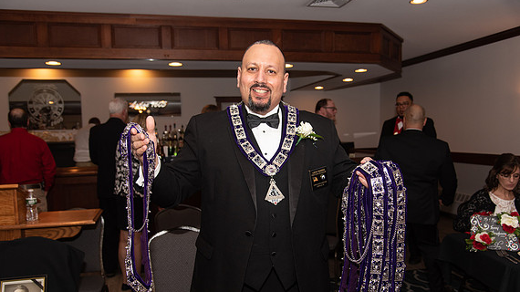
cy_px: 173
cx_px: 256
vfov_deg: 36.5
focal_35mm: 32
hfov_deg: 61.0
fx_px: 441
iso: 800
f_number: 4
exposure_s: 1/200
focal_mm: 30
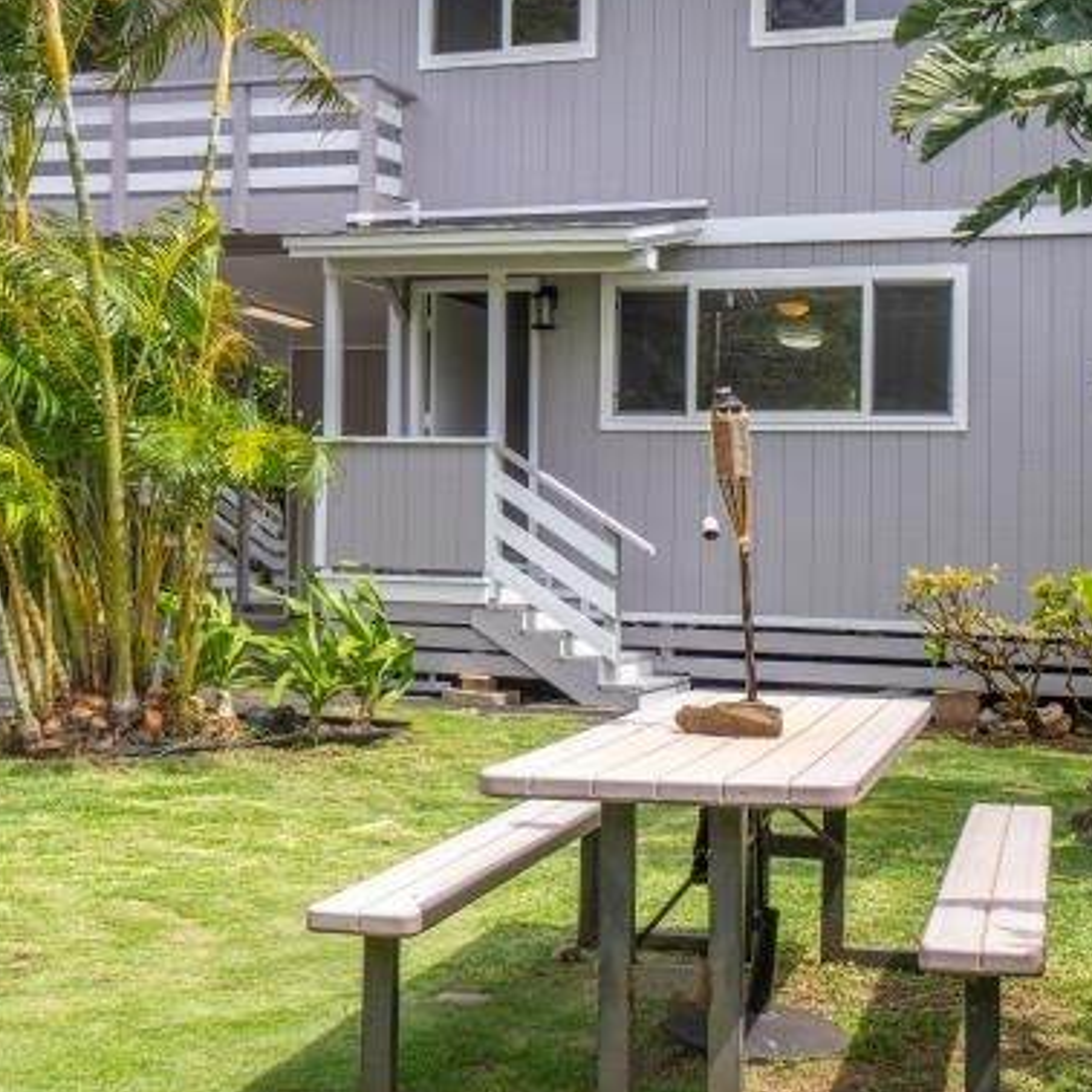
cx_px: 702
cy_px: 523
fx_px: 1677
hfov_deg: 35.8
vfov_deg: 36.1
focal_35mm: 47
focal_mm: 18
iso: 100
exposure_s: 1/250
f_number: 8
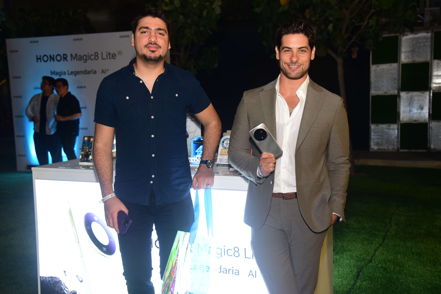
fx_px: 539
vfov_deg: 30.5
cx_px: 220
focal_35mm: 44
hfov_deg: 44.5
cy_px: 147
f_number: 5
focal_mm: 44
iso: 800
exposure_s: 1/125
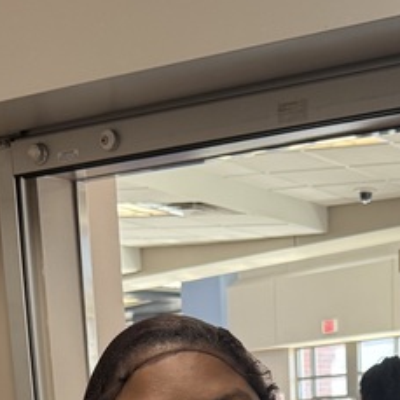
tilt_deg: -13.0
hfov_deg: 18.2
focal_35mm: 95
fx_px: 1242
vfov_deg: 15.5
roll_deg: +2.6
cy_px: 739
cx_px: 288
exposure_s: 1/60
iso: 160
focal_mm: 6.76
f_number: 1.78
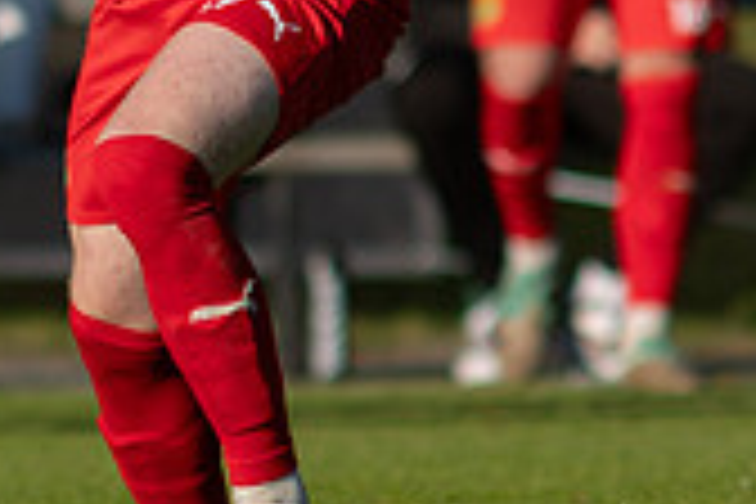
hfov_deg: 1.0
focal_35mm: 2120
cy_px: 173
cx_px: 122
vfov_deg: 0.6
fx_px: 44517
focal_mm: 300
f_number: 3.2
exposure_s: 1/1600
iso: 100
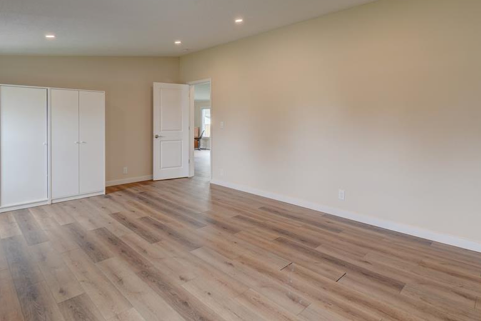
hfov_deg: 84.0
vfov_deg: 61.2
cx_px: 238
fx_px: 267
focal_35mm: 20
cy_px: 124
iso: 400
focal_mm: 10
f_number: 8
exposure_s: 1/20
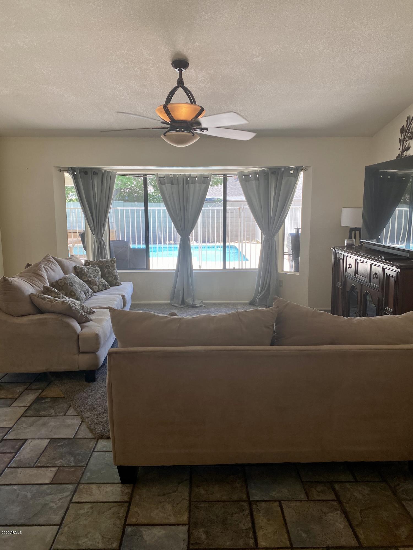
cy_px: 275
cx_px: 206
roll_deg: +0.2
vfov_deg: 67.3
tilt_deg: -7.5
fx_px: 414
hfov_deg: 53.1
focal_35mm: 26
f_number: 1.8
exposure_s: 1/208
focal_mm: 4.25
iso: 32
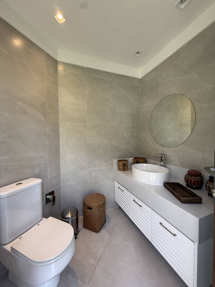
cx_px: 108
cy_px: 144
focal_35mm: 14
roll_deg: -0.5
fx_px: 116
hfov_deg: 85.7
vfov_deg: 102.1
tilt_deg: -1.1
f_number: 2.2
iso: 80
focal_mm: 2.22
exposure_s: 1/120
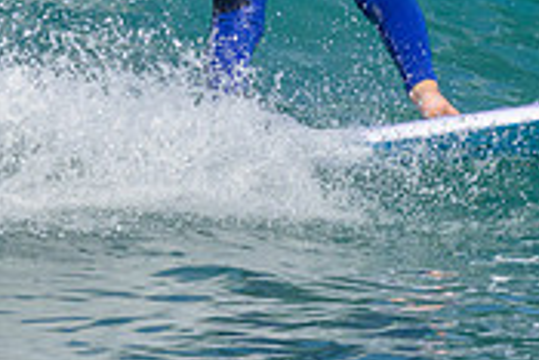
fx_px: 50032
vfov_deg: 0.4
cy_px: -253
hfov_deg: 0.6
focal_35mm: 3339
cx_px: 661
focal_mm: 800
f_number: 6.3
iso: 400
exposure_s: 1/2000
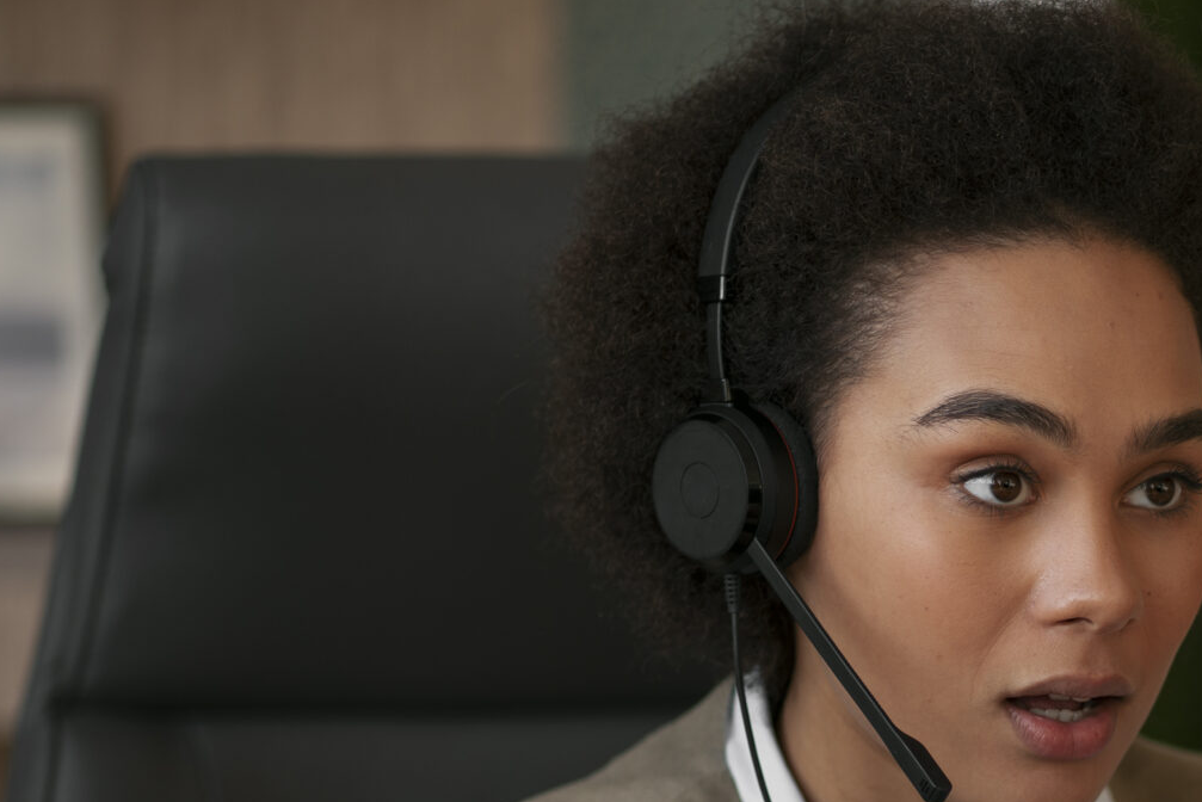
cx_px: 1064
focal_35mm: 216
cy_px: 1015
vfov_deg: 6.3
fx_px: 7214
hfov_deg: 9.5
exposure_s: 1/400
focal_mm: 85
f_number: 2
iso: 100
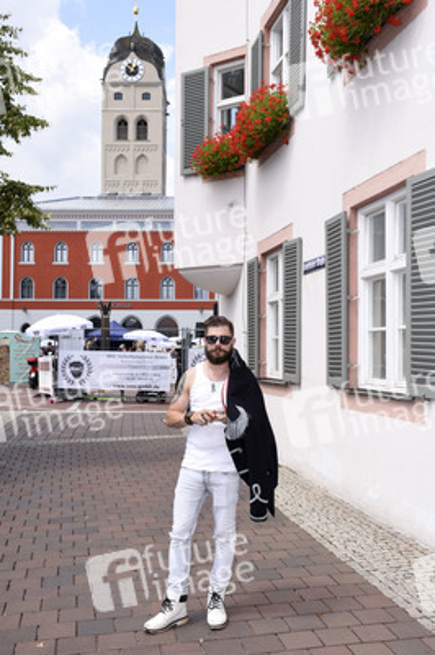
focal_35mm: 36
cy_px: 328
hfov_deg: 36.8
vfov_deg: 53.2
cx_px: 218
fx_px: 654
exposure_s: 1/160
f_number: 6.3
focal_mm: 24
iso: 100
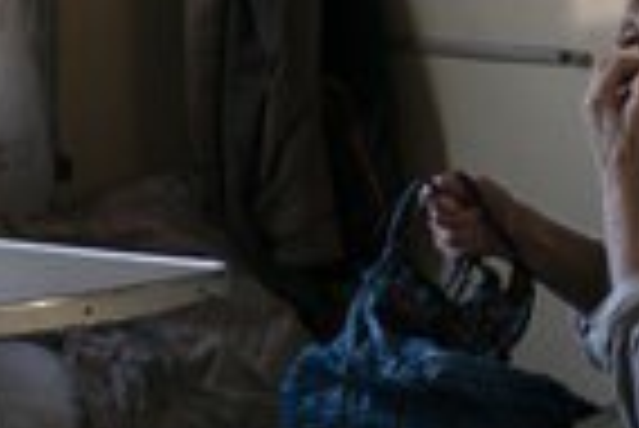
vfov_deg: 10.7
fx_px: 2239
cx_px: 477
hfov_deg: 16.2
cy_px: -101
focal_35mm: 126
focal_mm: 35
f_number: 2.2
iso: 400
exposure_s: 1/500
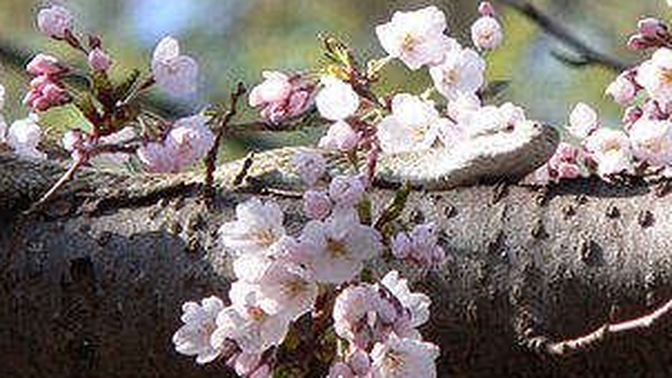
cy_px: 156
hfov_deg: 2.7
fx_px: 14222
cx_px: 476
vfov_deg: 1.5
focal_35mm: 798
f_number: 4
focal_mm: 72
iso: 80
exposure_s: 1/200
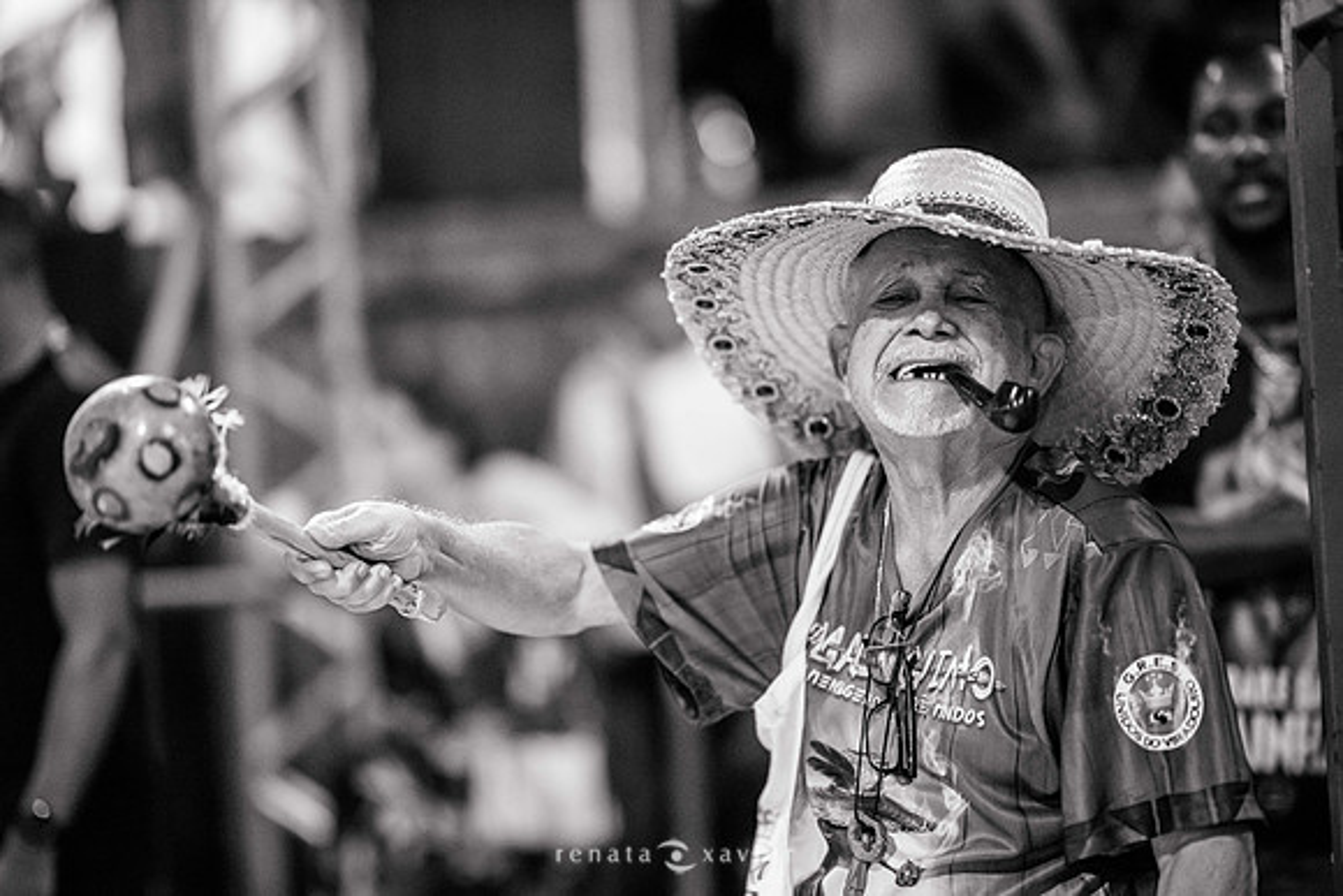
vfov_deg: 16.1
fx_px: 3172
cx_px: 672
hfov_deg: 23.9
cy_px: 448
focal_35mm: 85
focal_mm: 85
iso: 1000
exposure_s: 1/800
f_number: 1.2
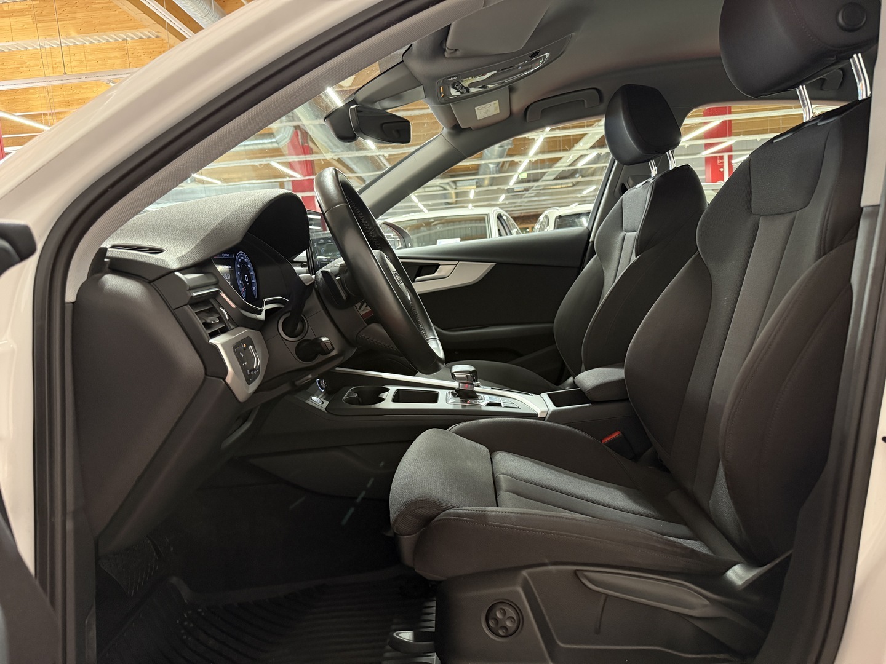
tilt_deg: -5.9
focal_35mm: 24
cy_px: 332
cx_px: 443
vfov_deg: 56.8
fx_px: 614
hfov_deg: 71.6
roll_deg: +4.3
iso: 640
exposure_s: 1/60
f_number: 1.78
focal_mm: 6.76
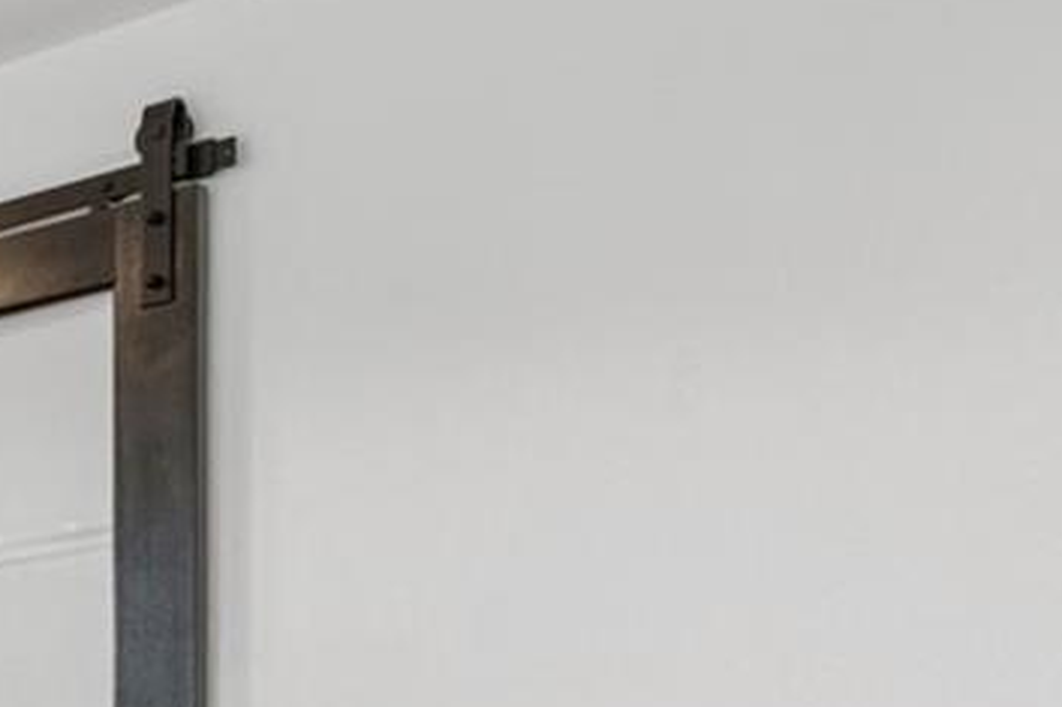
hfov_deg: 16.1
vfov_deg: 15.7
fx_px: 2337
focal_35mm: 79
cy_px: 1101
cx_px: -1321
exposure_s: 1/1.25
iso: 100
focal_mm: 17.5
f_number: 11
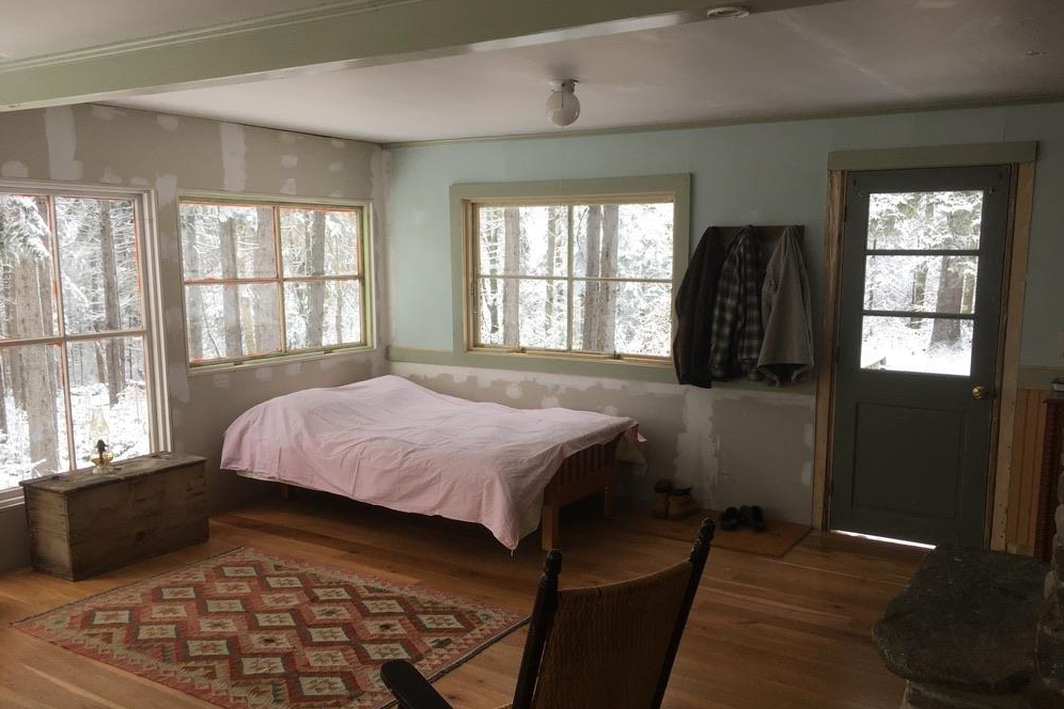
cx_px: 545
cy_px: 399
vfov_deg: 42.2
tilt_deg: -9.0
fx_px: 916
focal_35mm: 31
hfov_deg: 60.3
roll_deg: +1.0
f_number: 2.2
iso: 40
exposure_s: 1/120
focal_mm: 4.15
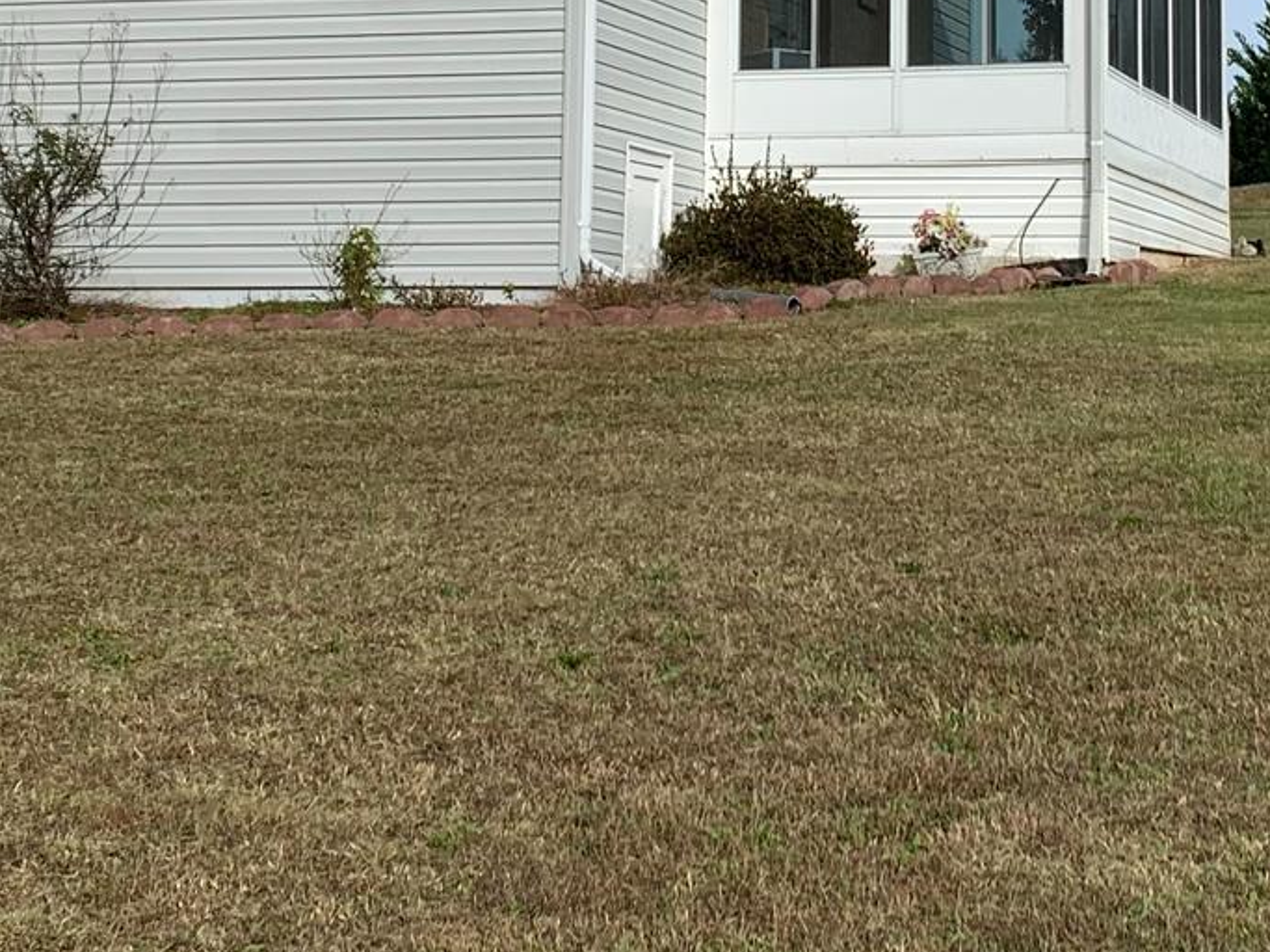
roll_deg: +0.0
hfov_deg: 24.9
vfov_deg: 18.6
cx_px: 829
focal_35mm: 78
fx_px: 2861
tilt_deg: +8.5
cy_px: 89
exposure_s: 1/2545
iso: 25
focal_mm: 4.25
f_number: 1.8
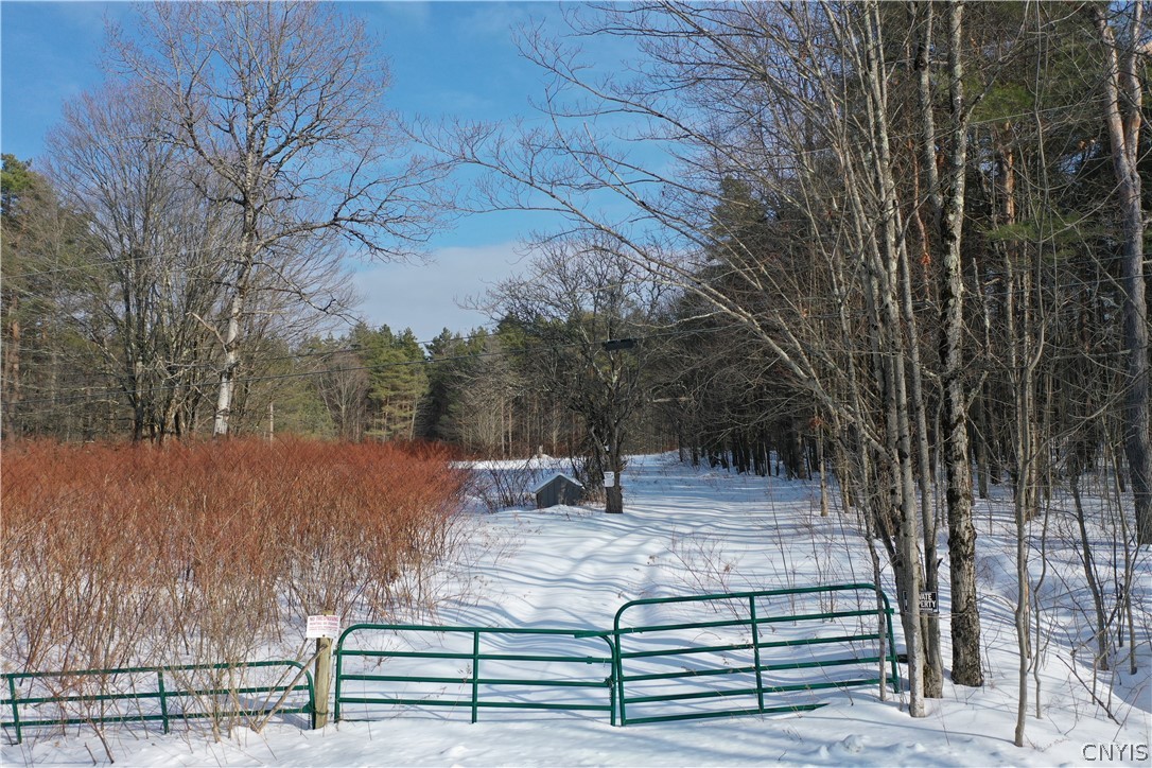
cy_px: 384
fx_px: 896
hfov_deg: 65.5
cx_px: 576
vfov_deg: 46.4
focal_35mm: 28
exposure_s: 1/2000
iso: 100
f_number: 2.8
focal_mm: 10.26
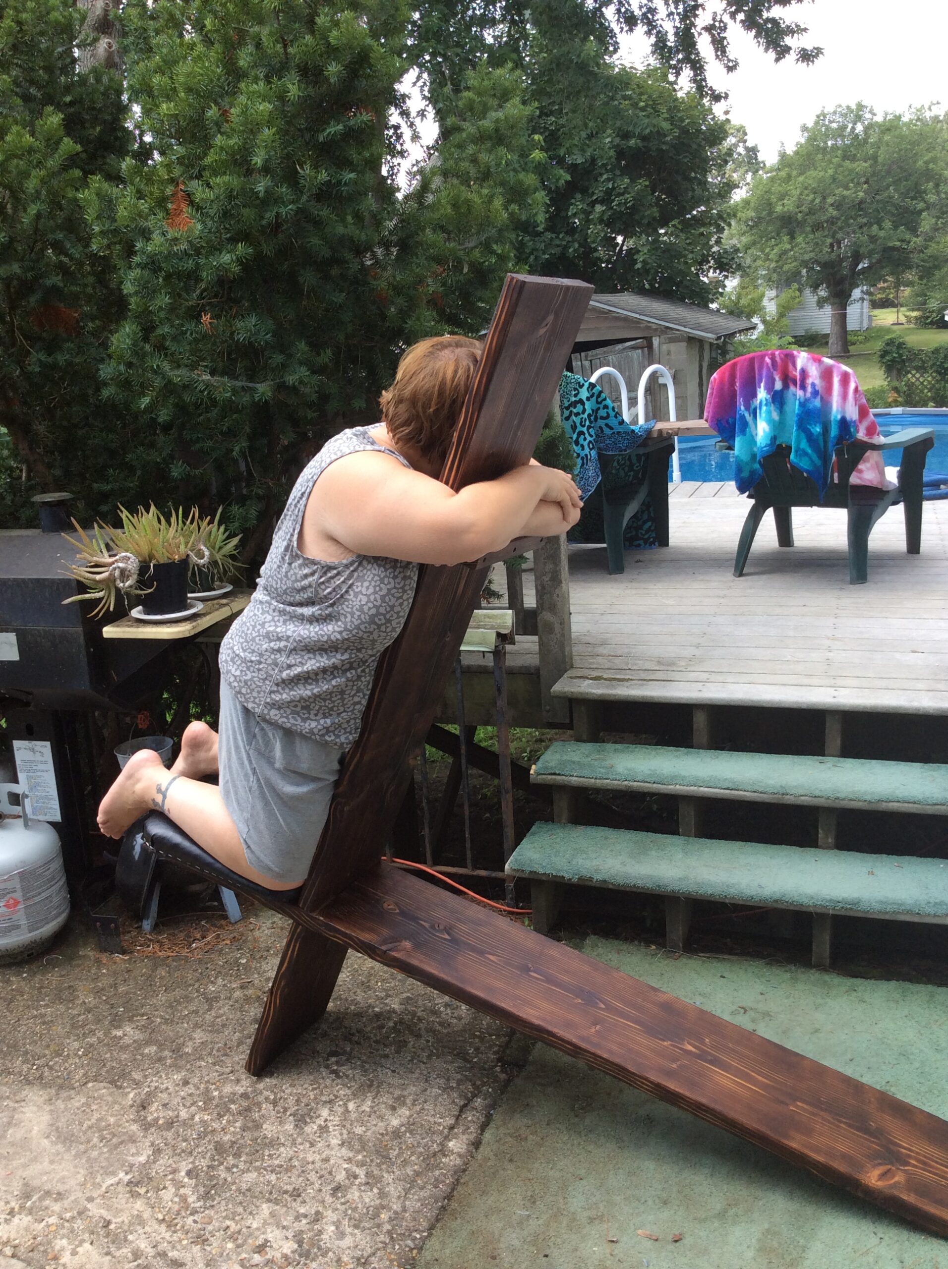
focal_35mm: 33
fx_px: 1208
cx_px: 474
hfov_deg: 42.8
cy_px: 634
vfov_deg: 55.4
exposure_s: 1/296
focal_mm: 3.3
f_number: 2.4
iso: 32
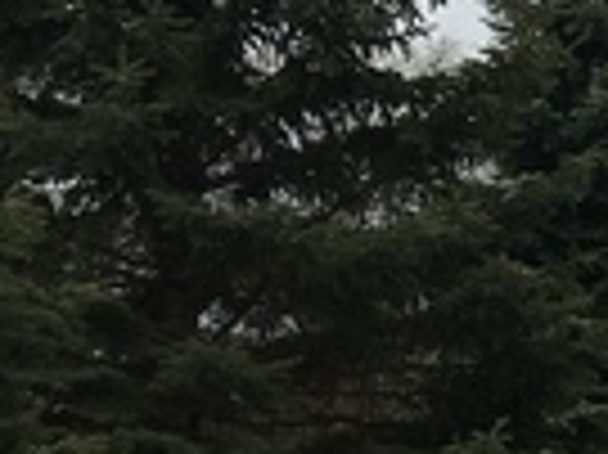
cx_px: 1371
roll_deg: +0.1
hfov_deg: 11.7
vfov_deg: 10.3
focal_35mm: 143
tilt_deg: +4.9
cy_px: 324
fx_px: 2509
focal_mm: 4.15
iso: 25
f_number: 2.2
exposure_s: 1/1923
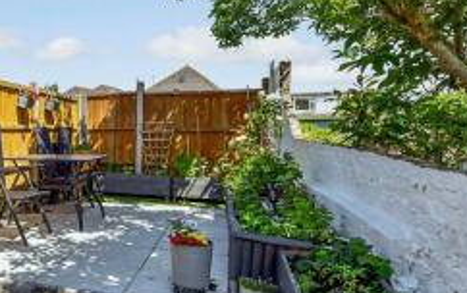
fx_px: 433
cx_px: 56
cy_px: 144
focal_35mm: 34
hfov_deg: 50.8
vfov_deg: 37.4
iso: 250
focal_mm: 11.5
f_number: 8
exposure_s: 1/250
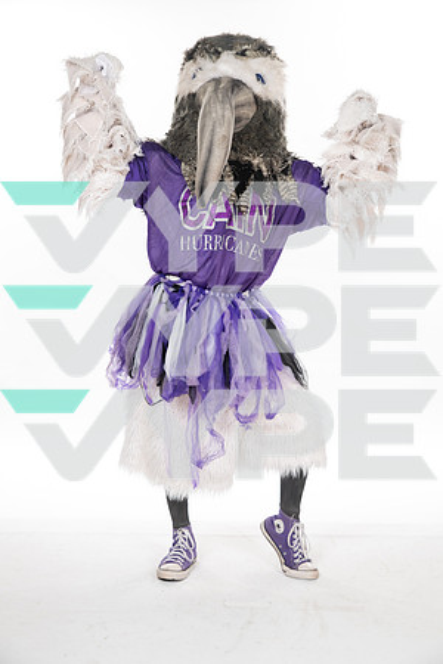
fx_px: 1034
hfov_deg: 24.2
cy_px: 332
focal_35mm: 56
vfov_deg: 35.6
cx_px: 222
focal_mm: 56
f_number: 7.1
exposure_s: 1/320
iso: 800
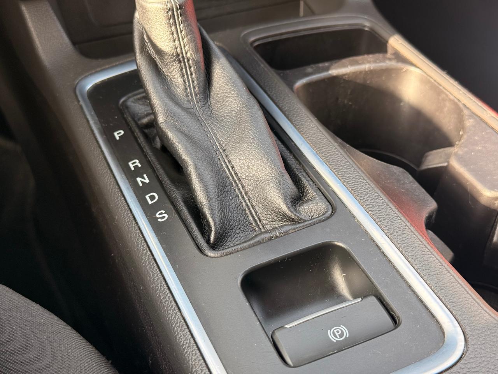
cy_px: 187
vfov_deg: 30.3
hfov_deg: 39.7
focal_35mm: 48
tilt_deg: -45.7
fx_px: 691
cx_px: 249
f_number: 1.78
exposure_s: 1/144
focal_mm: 6.76
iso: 100
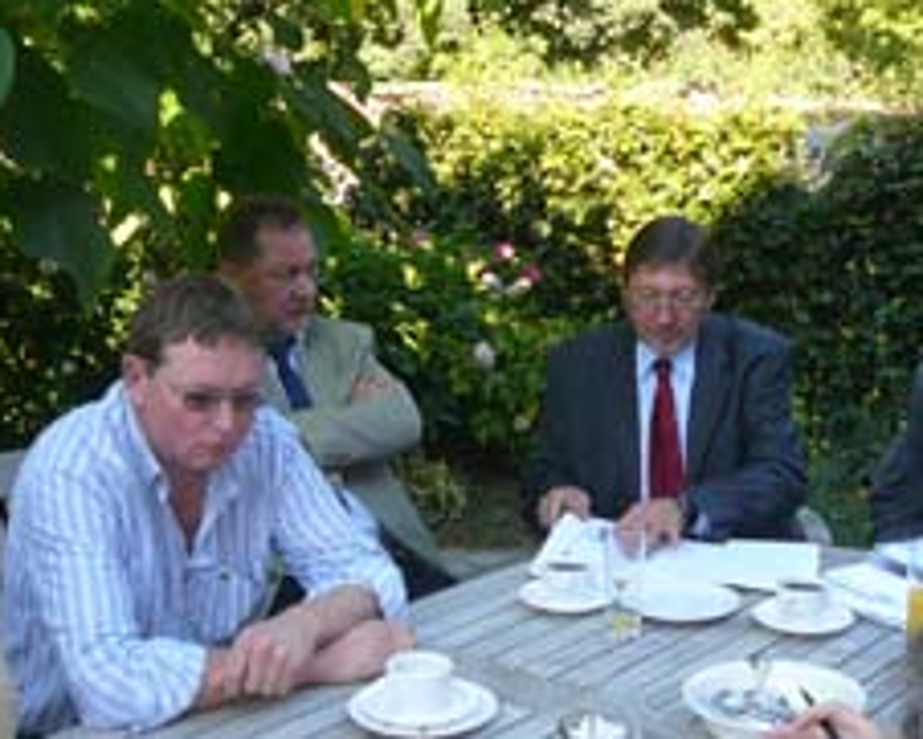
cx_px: 543
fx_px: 1448
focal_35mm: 53
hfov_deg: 35.3
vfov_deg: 28.6
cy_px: 435
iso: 80
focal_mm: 5.2
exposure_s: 1/100
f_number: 2.8
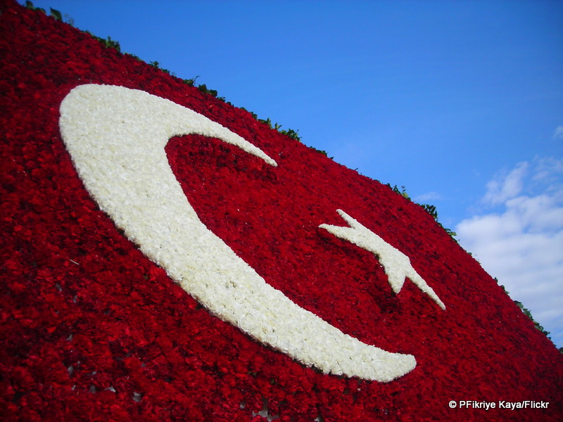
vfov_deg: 37.7
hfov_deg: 49.0
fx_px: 618
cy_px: 211
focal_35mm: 38
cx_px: 282
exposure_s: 1/132
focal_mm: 6.3
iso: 50
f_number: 6.4
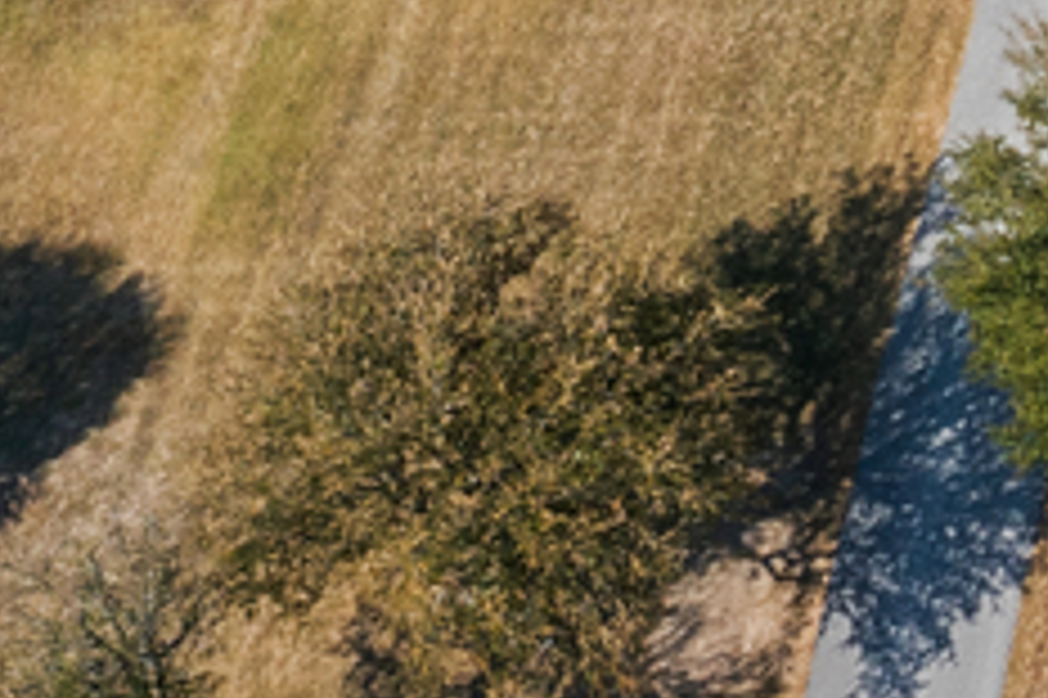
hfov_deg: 9.1
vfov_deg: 6.6
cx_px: 2809
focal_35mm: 195
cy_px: -1040
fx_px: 5672
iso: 100
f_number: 6.3
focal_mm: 10.26
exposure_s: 1/320
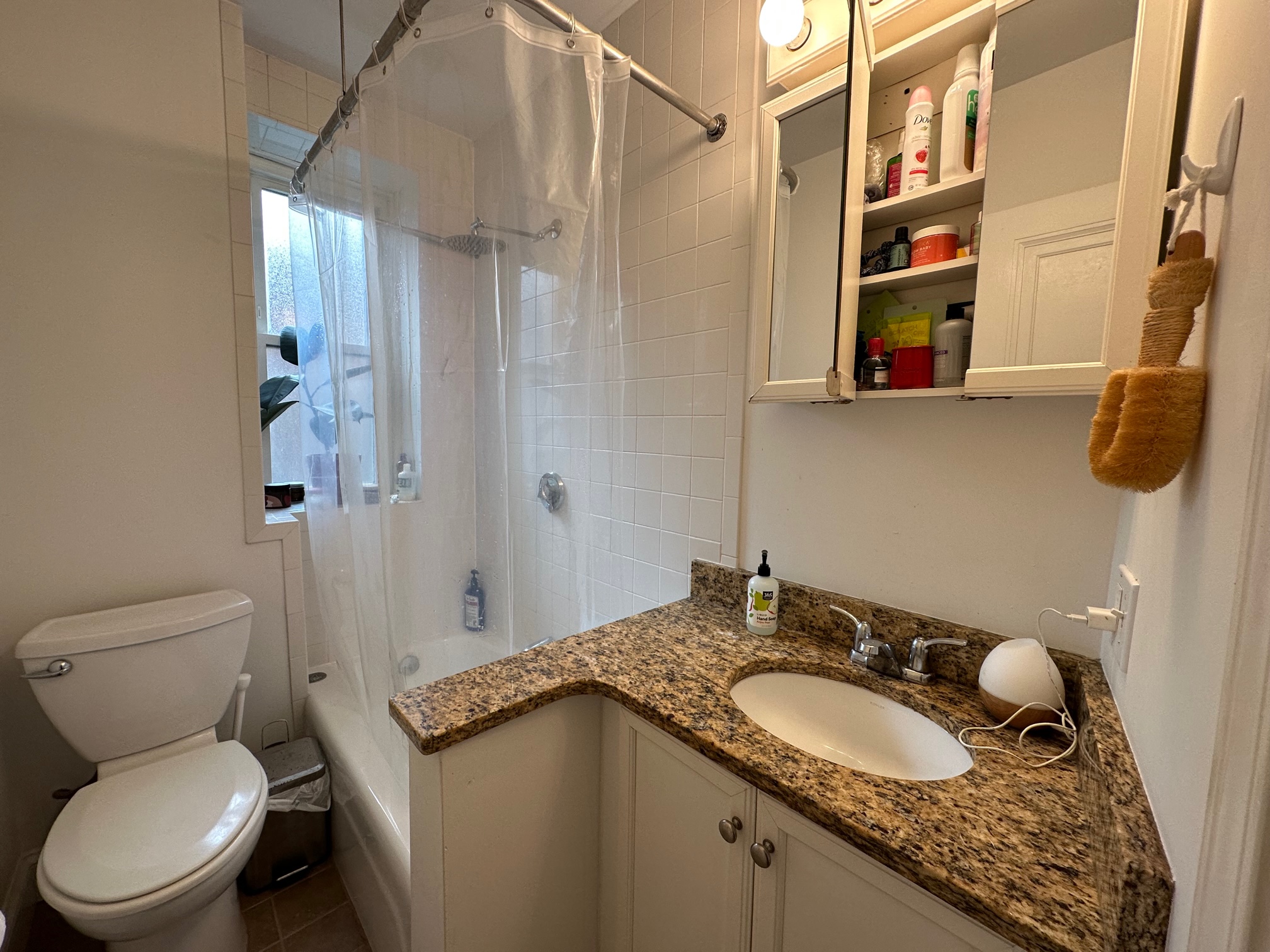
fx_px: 514
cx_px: 635
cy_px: 476
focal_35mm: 14
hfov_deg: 102.1
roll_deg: -0.7
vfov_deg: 85.7
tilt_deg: -5.6
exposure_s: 1/120
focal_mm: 2.22
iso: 125
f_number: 2.2
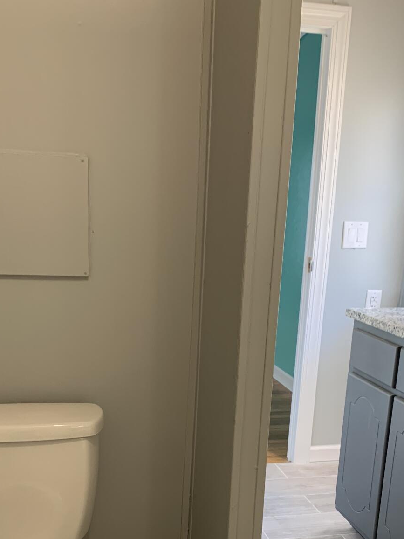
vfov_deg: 40.3
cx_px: 210
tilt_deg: -14.7
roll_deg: -2.7
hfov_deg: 32.2
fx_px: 700
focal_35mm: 45
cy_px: 435
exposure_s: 1/60
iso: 160
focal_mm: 4.25
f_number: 1.8
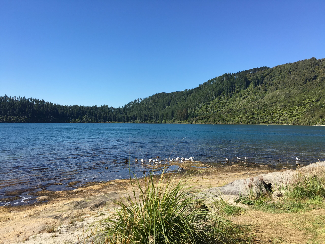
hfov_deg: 61.7
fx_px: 272
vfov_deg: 48.2
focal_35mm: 29
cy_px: 122
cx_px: 162
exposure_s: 1/1282
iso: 25
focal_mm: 4.15
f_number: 2.2
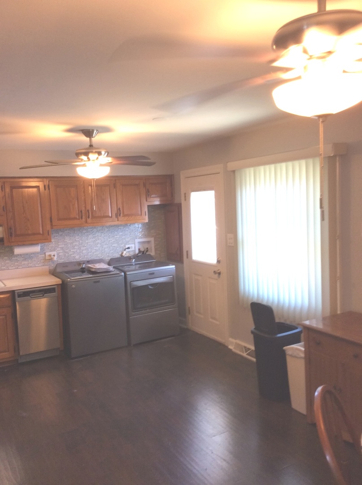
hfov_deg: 44.1
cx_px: 181
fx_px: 447
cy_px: 242
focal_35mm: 32
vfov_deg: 56.9
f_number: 2.4
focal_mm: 3.3
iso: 64
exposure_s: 1/24
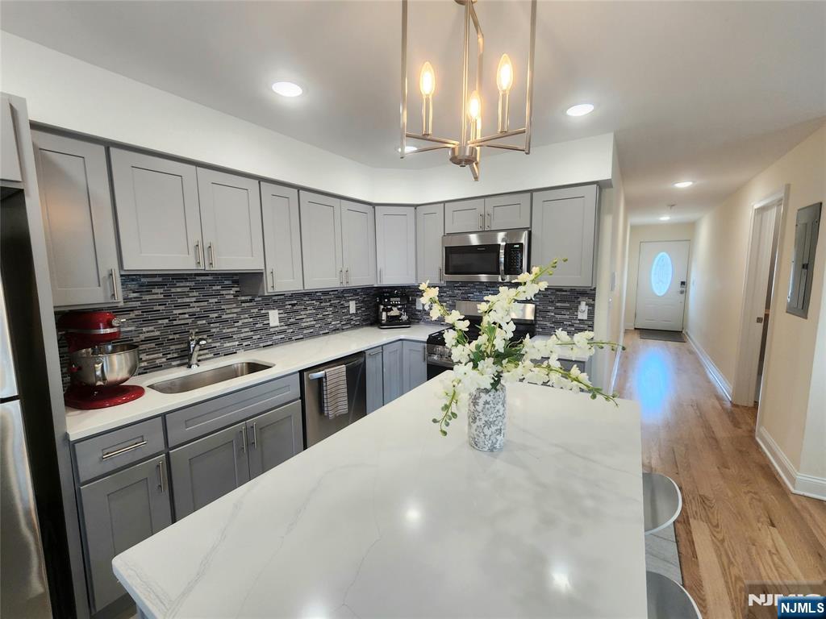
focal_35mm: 13
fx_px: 310
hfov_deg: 106.2
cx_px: 413
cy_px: 310
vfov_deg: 89.9
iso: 100
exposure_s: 1/60.2
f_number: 2.2
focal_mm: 2.2
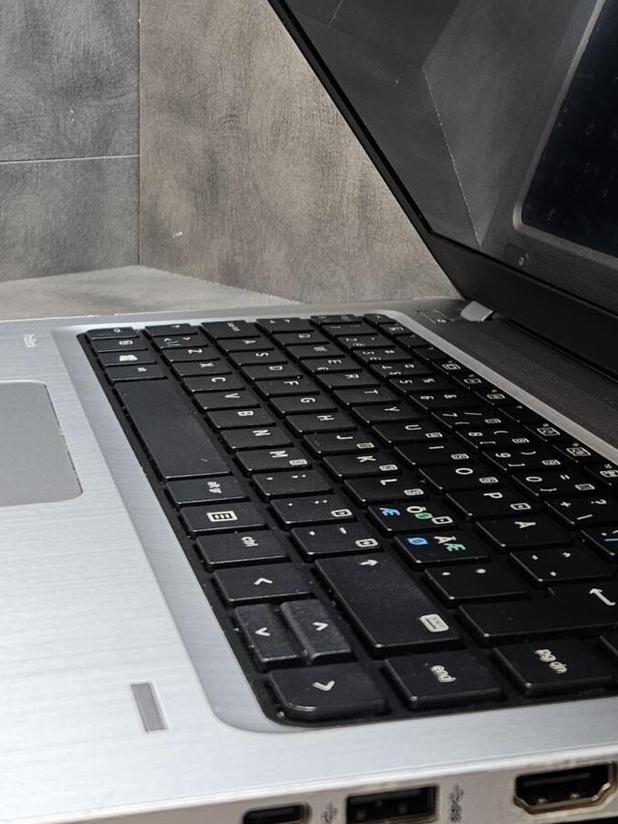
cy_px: 54
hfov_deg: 22.2
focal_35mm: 66
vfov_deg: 28.1
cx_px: 352
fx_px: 1571
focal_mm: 5.4
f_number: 1.8
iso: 160
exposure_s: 1/100
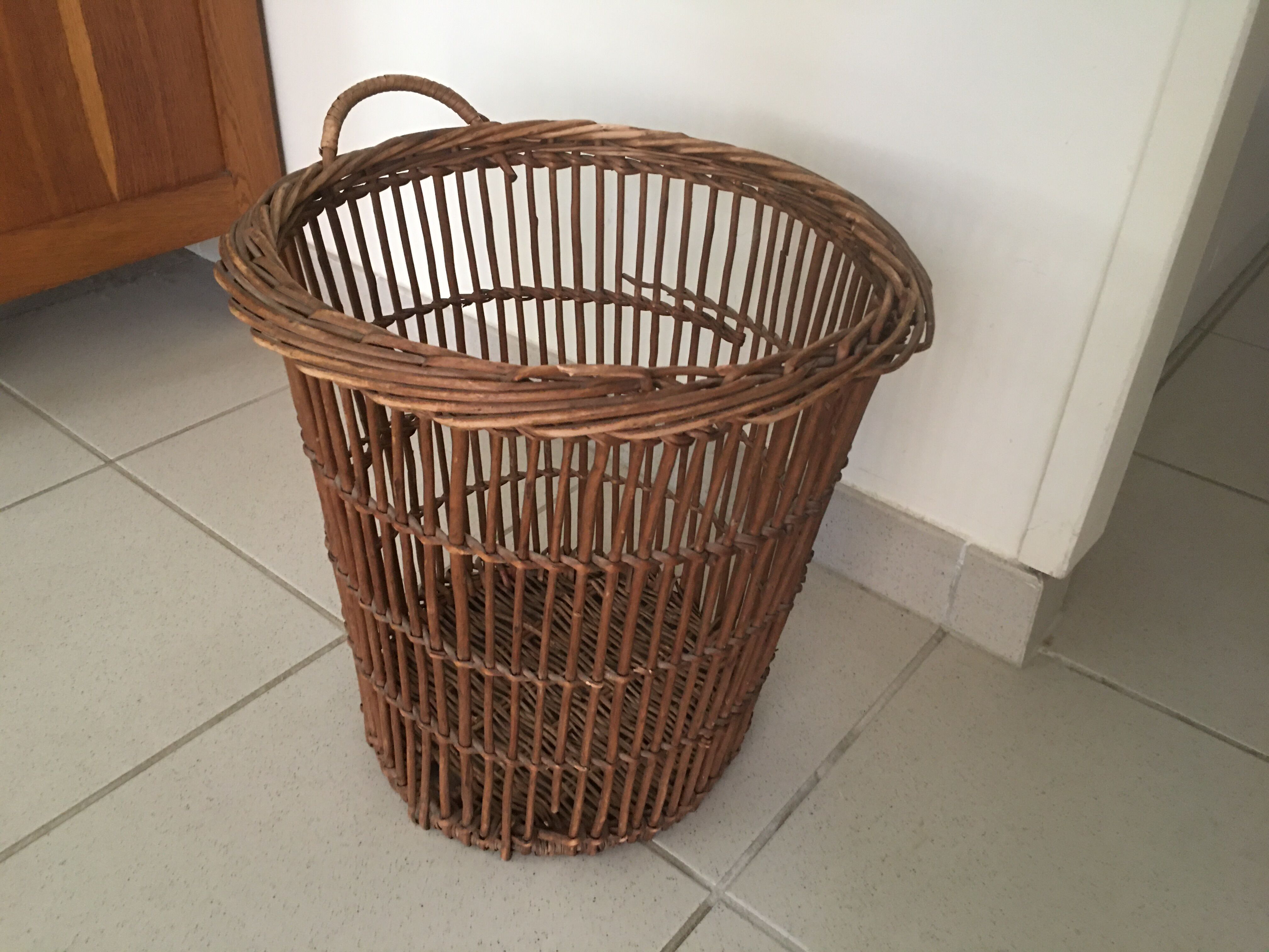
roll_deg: -3.2
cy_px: 476
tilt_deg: -34.5
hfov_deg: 61.7
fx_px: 1063
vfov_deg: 48.2
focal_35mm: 29
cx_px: 634
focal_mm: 4.15
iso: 125
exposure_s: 1/8
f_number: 2.2
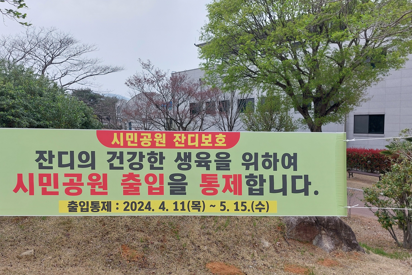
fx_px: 378
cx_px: 182
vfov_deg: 39.8
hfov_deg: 57.1
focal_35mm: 33
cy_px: 161
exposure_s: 1/156
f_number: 1.8
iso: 25
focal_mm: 5.23
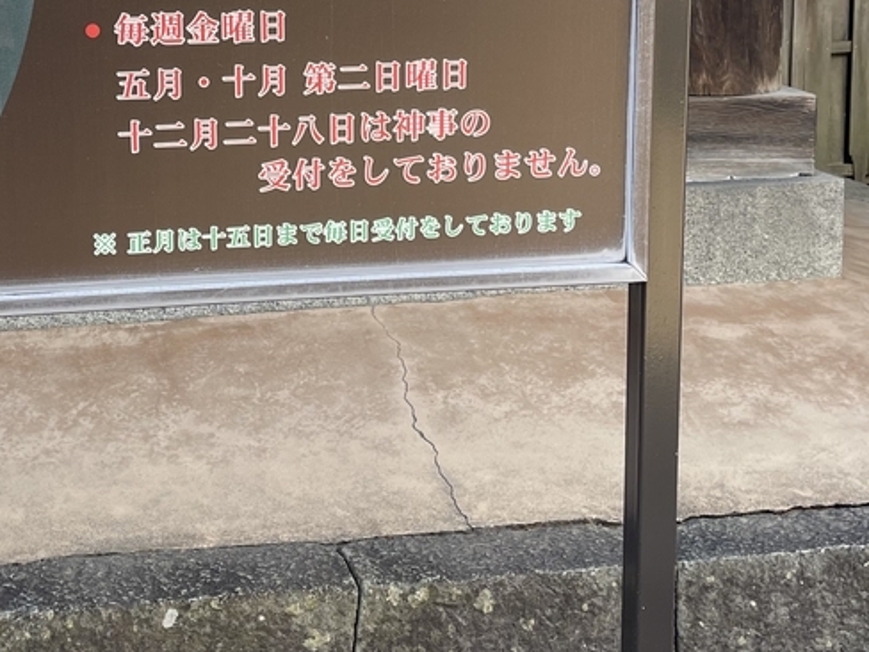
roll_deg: +1.2
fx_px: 1607
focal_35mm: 64
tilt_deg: -8.1
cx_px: 283
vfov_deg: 22.6
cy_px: 112
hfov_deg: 30.0
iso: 32
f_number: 1.6
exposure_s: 1/355
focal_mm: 5.1
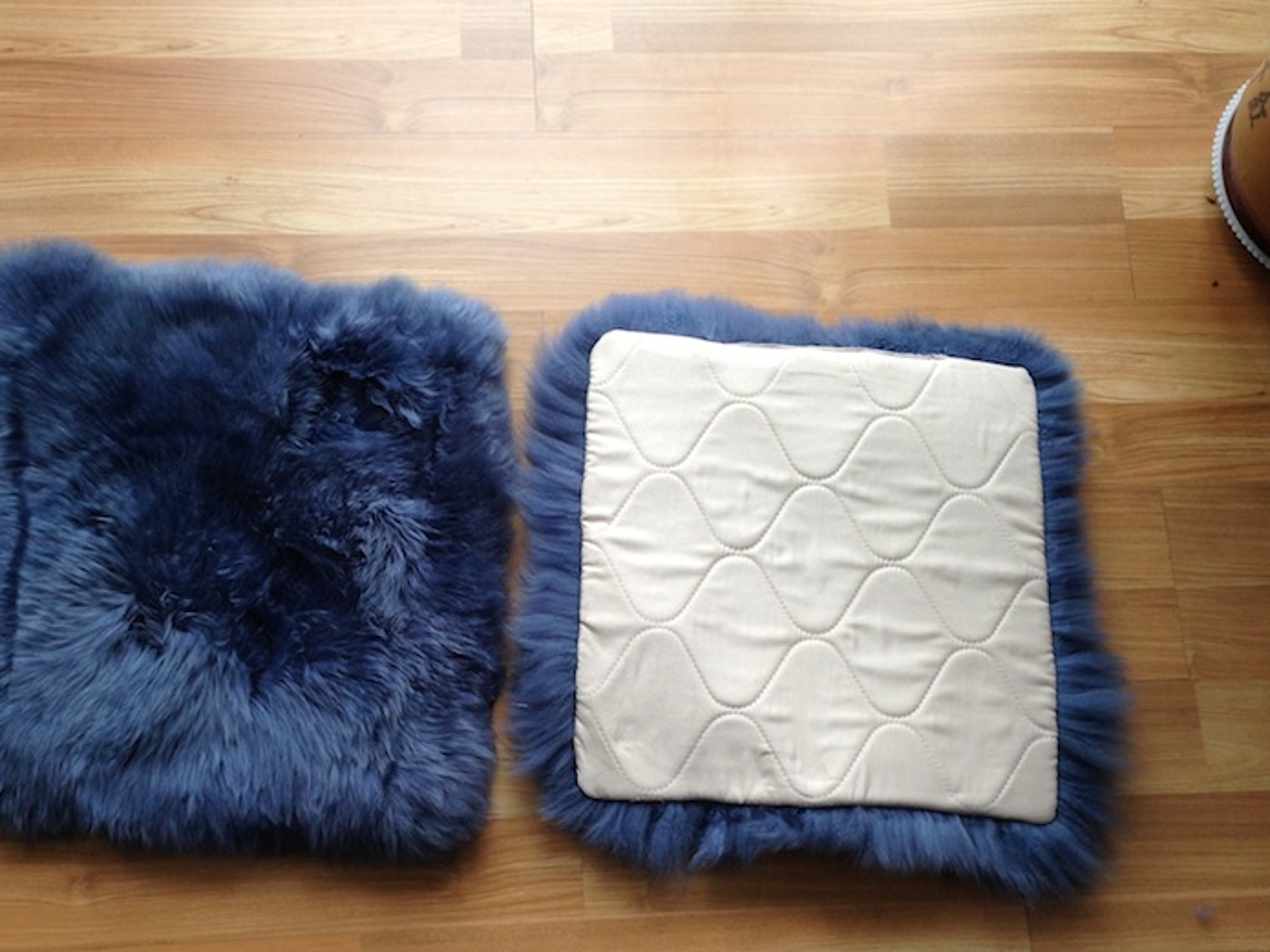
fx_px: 1394
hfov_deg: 48.9
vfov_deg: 37.7
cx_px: 583
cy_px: 534
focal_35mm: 38
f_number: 2.4
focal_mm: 4.13
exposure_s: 1/120
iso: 64
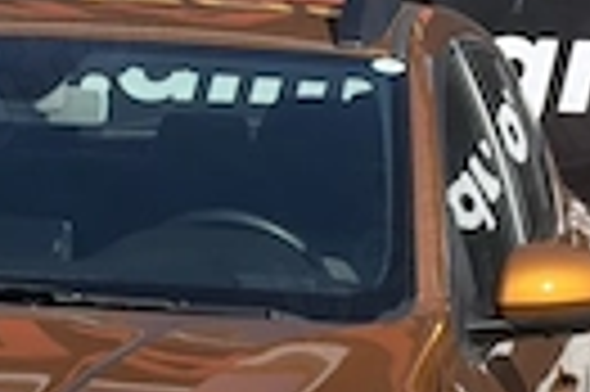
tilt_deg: -2.5
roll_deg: -1.7
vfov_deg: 6.0
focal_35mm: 229
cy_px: 180
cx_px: 320
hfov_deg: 9.0
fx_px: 3748
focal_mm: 6.76
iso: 80
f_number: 1.78
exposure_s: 1/5208
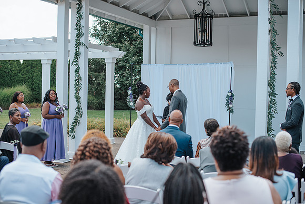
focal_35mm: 50
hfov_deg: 39.6
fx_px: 424
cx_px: 152
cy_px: 102
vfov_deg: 27.0
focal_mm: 50
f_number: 2.5
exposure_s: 1/1250
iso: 200
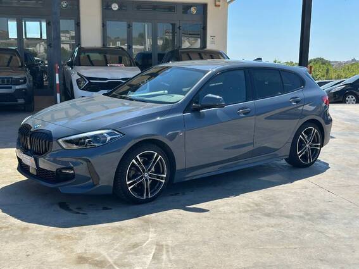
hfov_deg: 39.7
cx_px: 180
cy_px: 134
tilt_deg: -8.2
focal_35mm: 48
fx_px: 498
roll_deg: -0.6
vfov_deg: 30.3
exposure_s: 1/4566
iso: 100
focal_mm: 6.86
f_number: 1.78
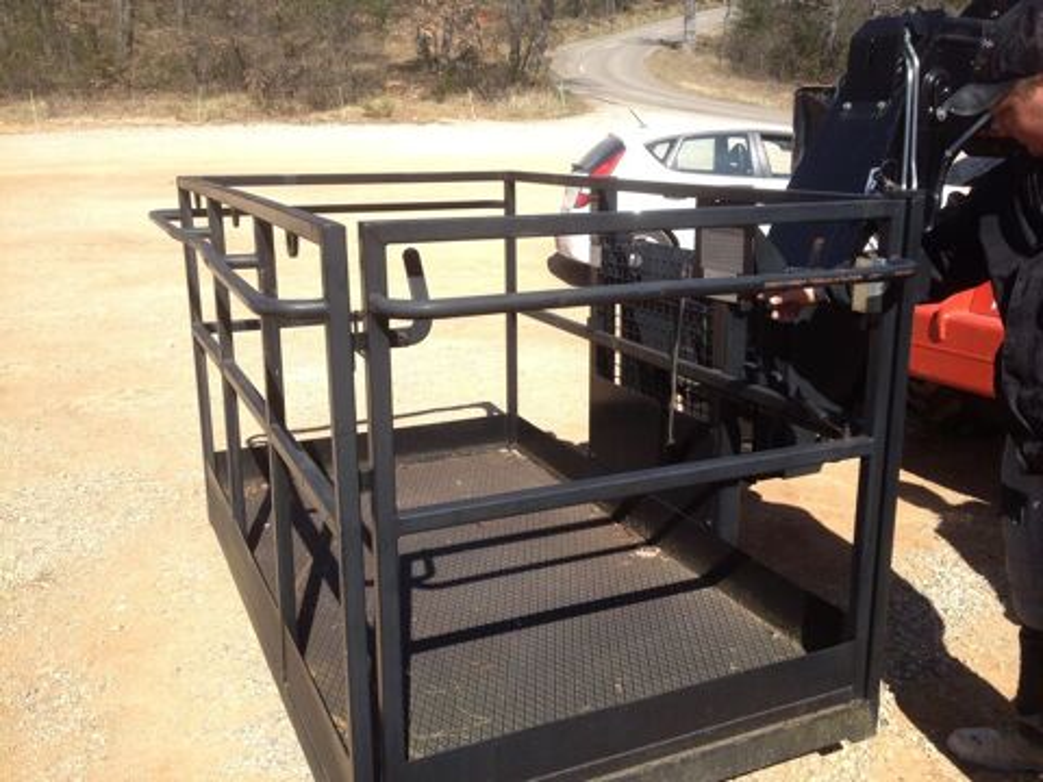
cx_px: 522
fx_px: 1055
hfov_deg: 52.6
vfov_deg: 40.7
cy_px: 391
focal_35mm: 35
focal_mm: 4.28
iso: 64
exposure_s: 1/1381
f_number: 2.4
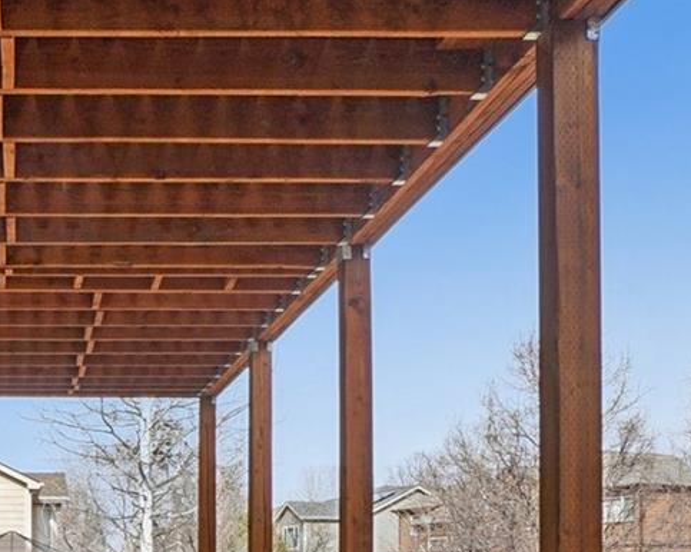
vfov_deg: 25.3
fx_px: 1145
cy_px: 599
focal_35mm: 56
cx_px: 33
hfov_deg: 31.5
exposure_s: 1/80
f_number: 8
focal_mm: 12
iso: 100
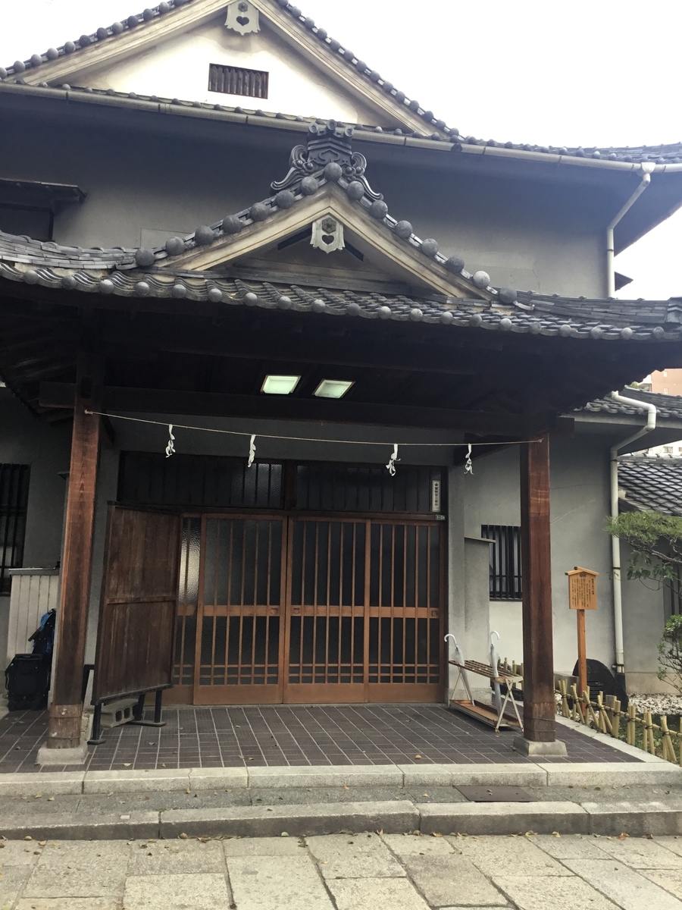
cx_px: 341
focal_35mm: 31
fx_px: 814
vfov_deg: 58.4
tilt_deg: +8.5
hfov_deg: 45.4
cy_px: 455
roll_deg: -0.5
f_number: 2.4
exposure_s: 1/120
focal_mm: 3.3
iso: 40
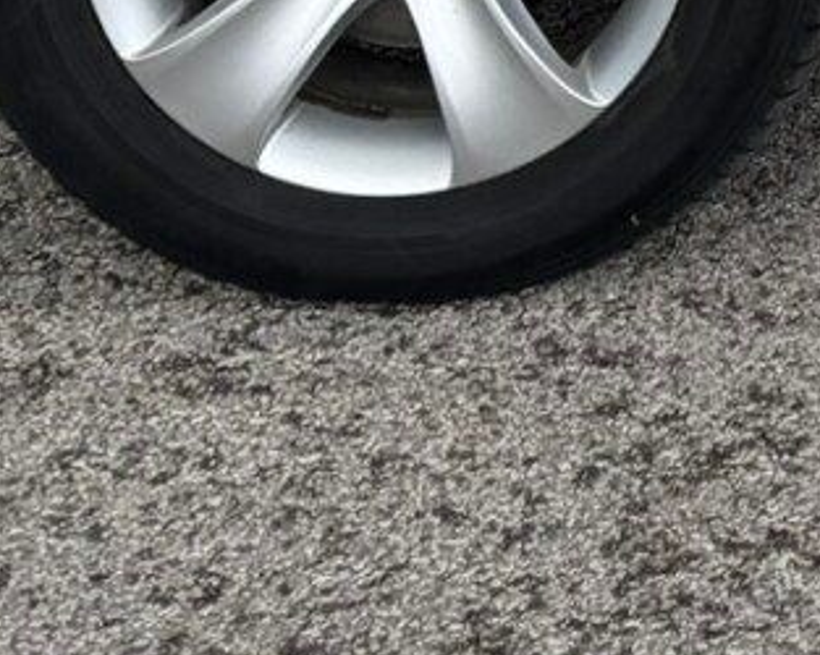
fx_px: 3541
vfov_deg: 9.1
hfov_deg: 11.3
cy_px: -1081
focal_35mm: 146
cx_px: 1876
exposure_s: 1/2525
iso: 80
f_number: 1.78
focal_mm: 6.76
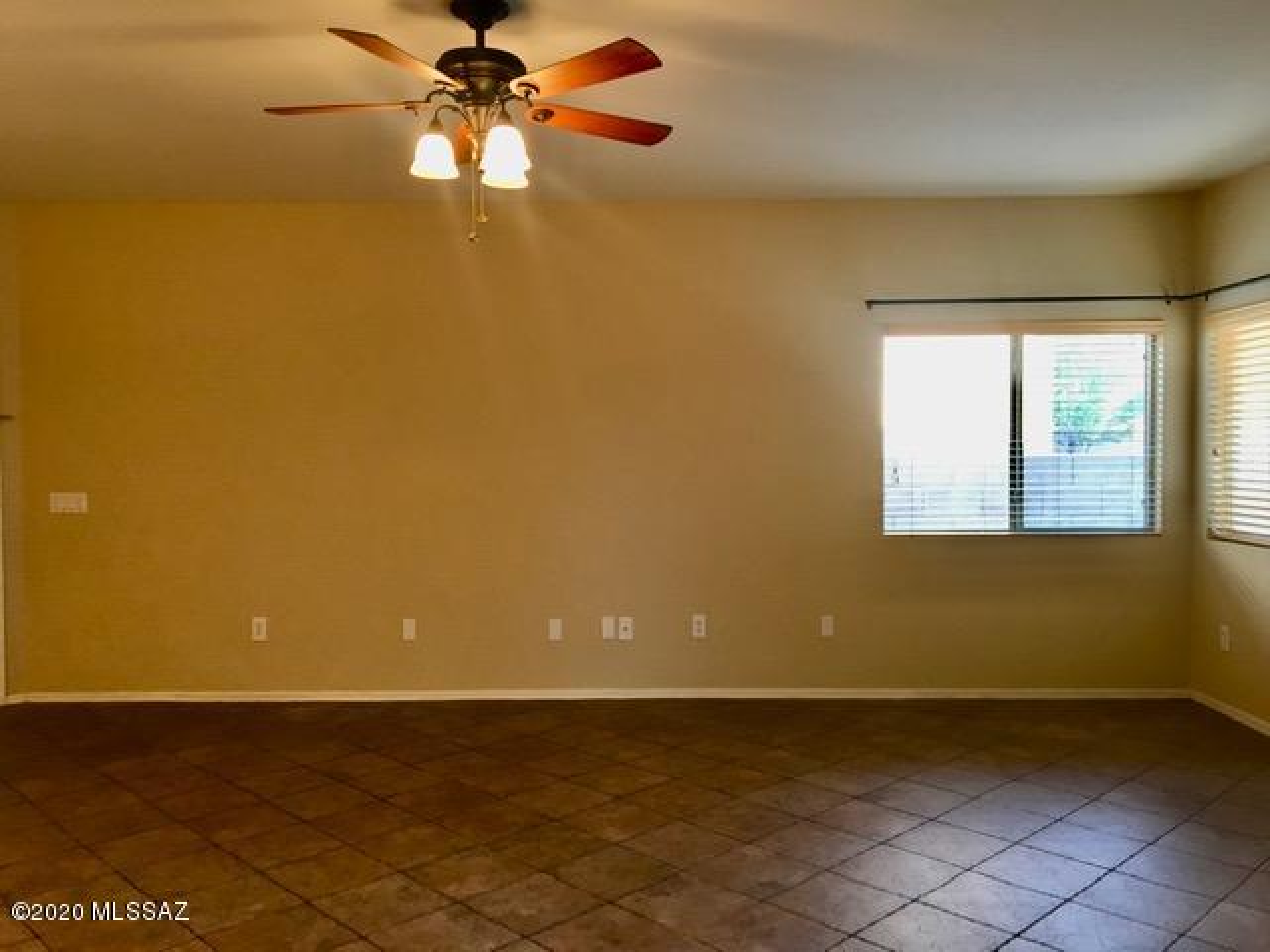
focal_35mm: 29
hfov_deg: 61.7
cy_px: 476
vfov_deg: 48.2
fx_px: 1064
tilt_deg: -1.1
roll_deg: -0.2
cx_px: 635
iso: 100
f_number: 2.2
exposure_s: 1/30
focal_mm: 4.15
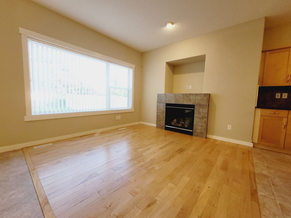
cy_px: 109
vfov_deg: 89.9
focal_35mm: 13
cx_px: 146
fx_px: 109
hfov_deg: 106.2
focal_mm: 2.2
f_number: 2.2
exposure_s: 1/60
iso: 125
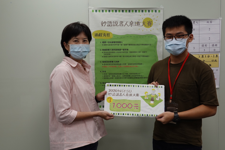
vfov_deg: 30.5
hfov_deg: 44.5
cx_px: 112
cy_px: 75
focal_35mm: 44
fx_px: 275
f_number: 4
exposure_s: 1/50
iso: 200
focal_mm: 16.21
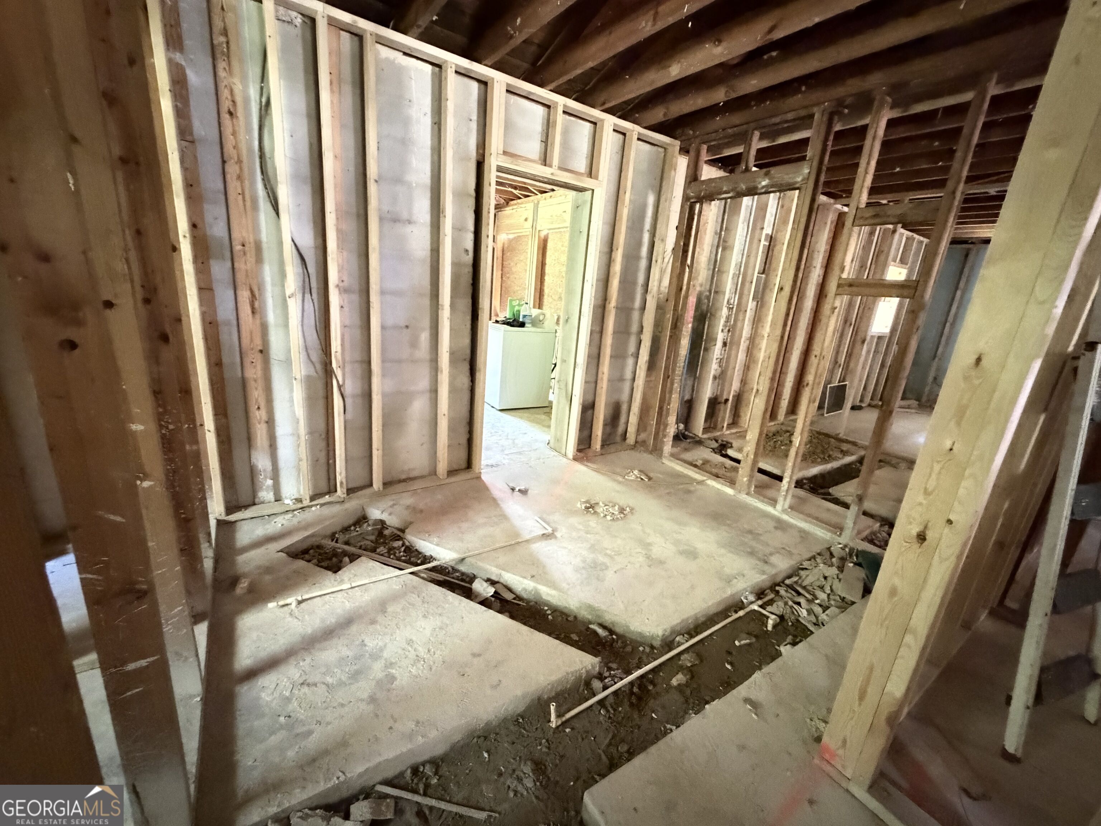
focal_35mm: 14
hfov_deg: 102.1
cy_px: 413
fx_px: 445
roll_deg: -3.8
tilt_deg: -15.9
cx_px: 550
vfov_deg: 85.7
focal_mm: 2.22
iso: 3200
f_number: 2.2
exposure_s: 1/22
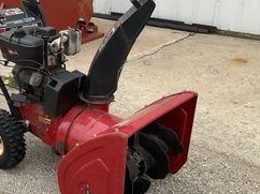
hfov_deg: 38.8
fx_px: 360
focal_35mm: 48
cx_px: 71
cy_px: 90
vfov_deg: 30.2
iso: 50
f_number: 1.8
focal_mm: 3
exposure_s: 1/122
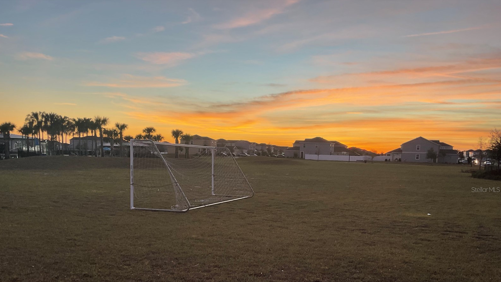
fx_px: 425
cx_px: 248
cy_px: 189
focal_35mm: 32
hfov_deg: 61.0
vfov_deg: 36.3
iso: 25
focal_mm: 3
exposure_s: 1/120
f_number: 1.8
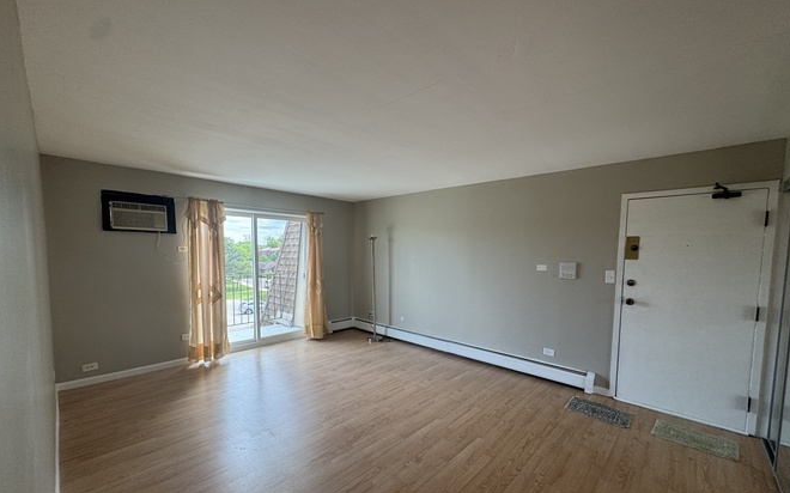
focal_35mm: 15
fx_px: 323
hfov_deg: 101.5
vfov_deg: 74.4
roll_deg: -0.9
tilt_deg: -5.1
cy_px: 278
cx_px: 397
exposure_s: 1/120
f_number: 2.2
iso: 80
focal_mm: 2.22
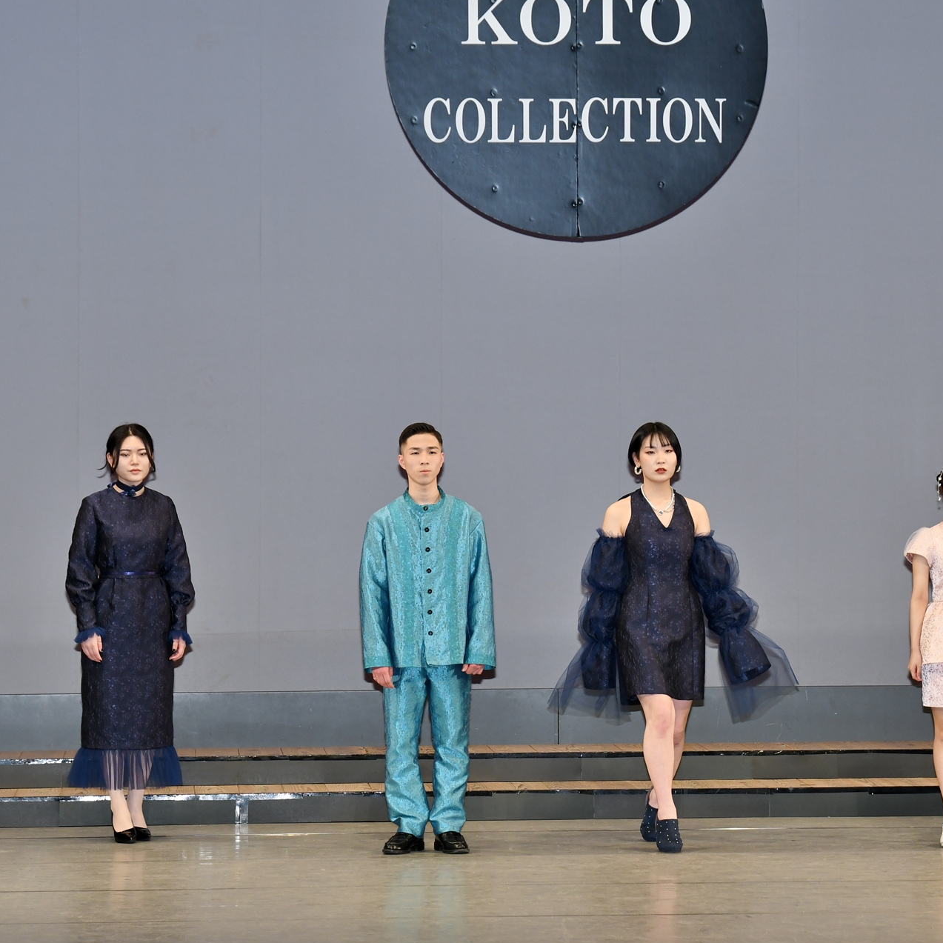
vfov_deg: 10.1
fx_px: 5332
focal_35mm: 173
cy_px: 473
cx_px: 616
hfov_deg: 10.1
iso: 800
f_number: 5.6
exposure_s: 1/250
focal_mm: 90
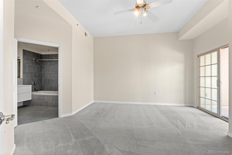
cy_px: 78
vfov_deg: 73.7
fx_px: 103
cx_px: 116
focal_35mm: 16
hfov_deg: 96.7
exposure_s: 1/15
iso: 640
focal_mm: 16
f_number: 9
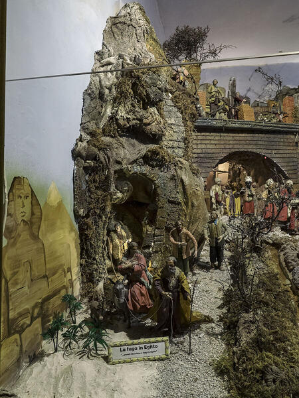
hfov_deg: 53.1
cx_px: 150
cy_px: 199
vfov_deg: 67.3
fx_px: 299
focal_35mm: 26
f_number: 5.6
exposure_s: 1/10
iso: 3200
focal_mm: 13
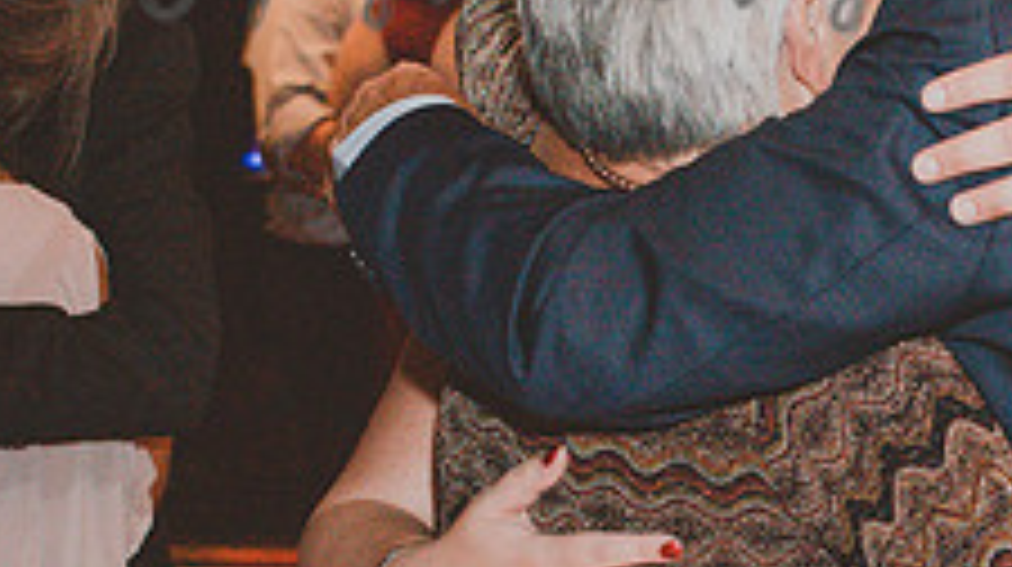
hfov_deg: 15.5
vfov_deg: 8.8
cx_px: 846
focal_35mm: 138
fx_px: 3699
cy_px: 290
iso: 6400
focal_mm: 34
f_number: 4.5
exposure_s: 1/60
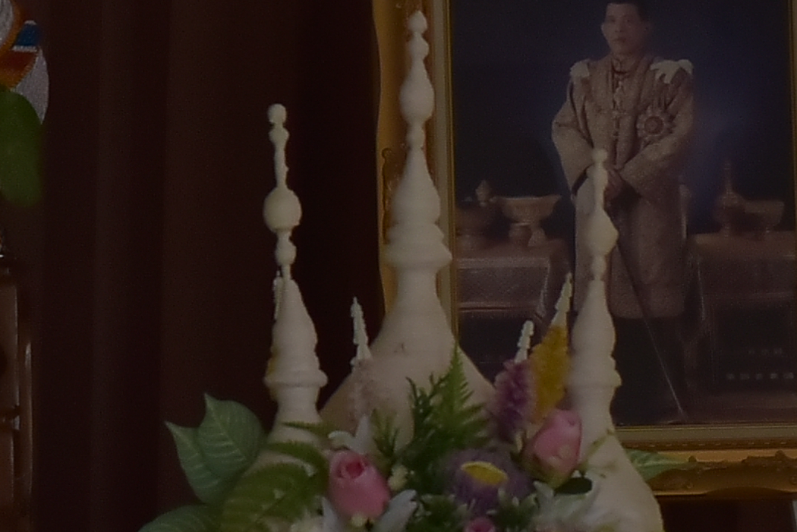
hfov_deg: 4.2
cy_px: 294
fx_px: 10786
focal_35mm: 487
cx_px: 1180
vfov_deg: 2.8
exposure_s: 1/200
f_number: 2.8
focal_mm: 85
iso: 1250
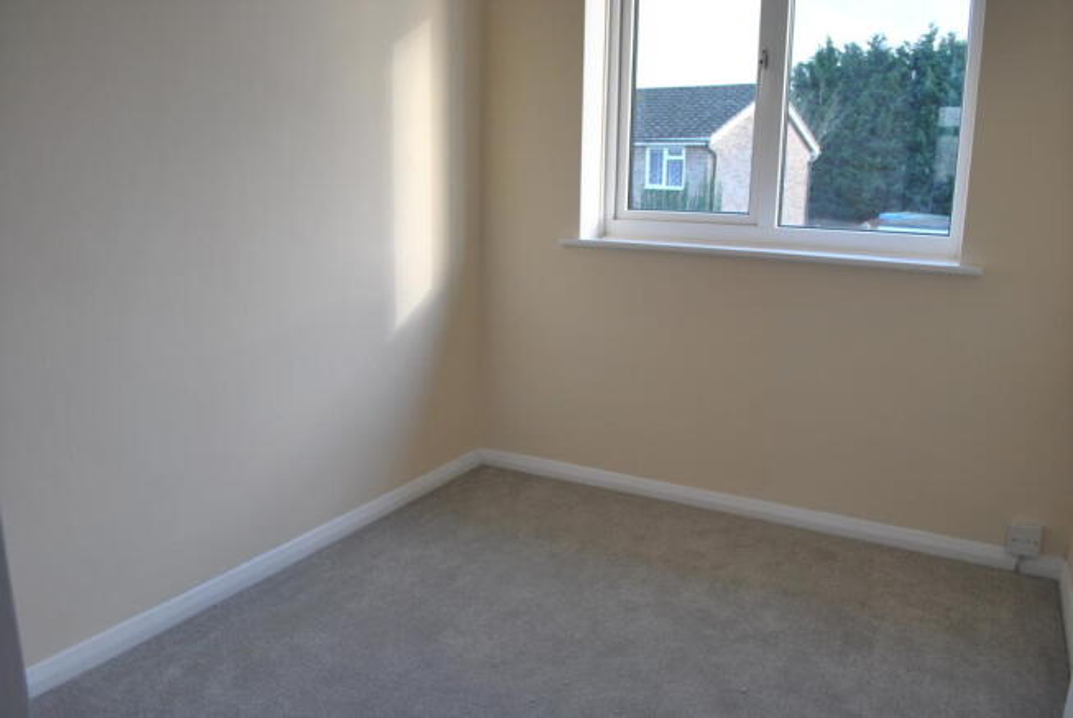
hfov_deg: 67.3
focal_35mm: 27
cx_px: 536
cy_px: 359
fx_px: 806
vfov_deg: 48.0
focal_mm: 18
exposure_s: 1/60
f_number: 4
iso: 200
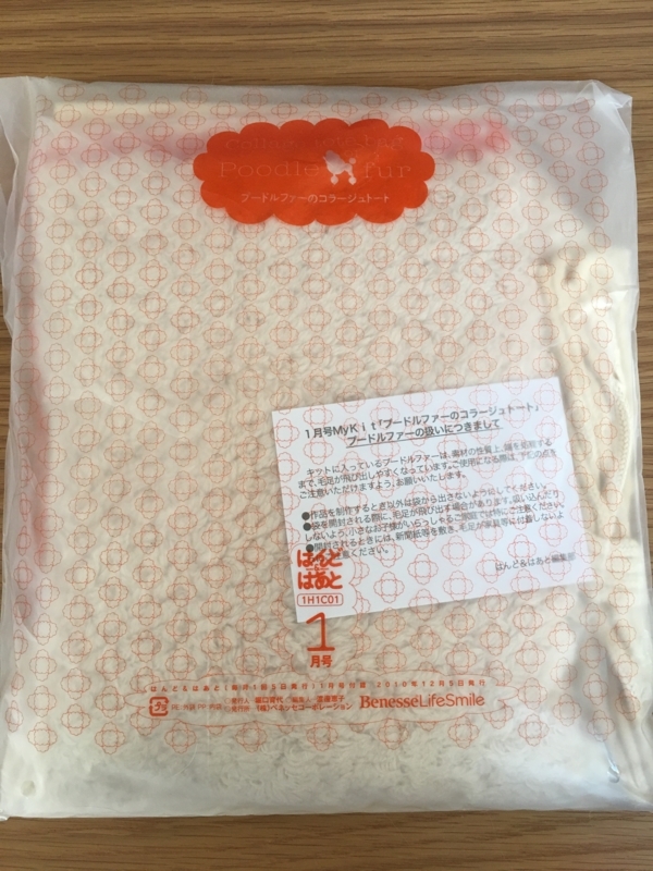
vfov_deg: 61.7
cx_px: 326
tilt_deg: -83.4
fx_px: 729
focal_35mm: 29
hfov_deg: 48.2
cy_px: 436
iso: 40
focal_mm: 4.15
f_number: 2.2
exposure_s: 1/30
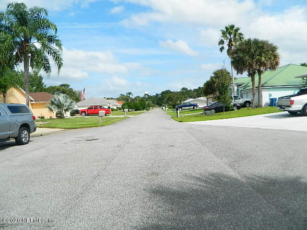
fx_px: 222
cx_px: 154
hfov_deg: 69.4
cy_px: 115
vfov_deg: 54.9
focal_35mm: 25
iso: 80
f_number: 8.7
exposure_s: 1/250
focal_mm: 4.5
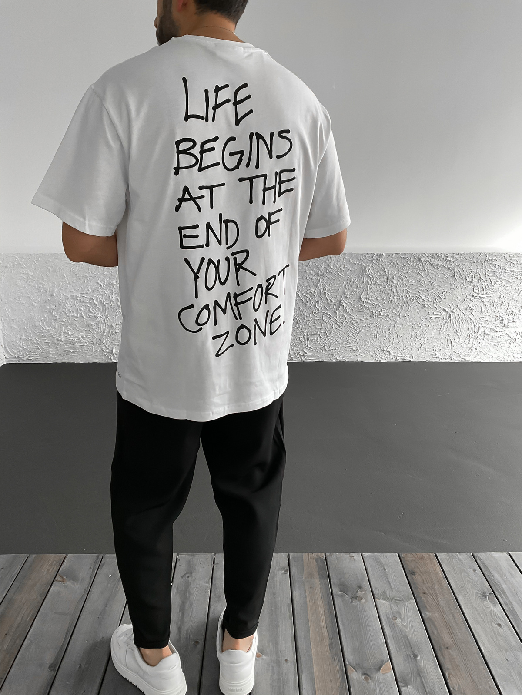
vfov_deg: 61.7
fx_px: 583
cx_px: 261
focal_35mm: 29
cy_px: 348
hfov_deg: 48.2
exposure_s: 1/120
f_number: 1.8
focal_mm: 3
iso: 64
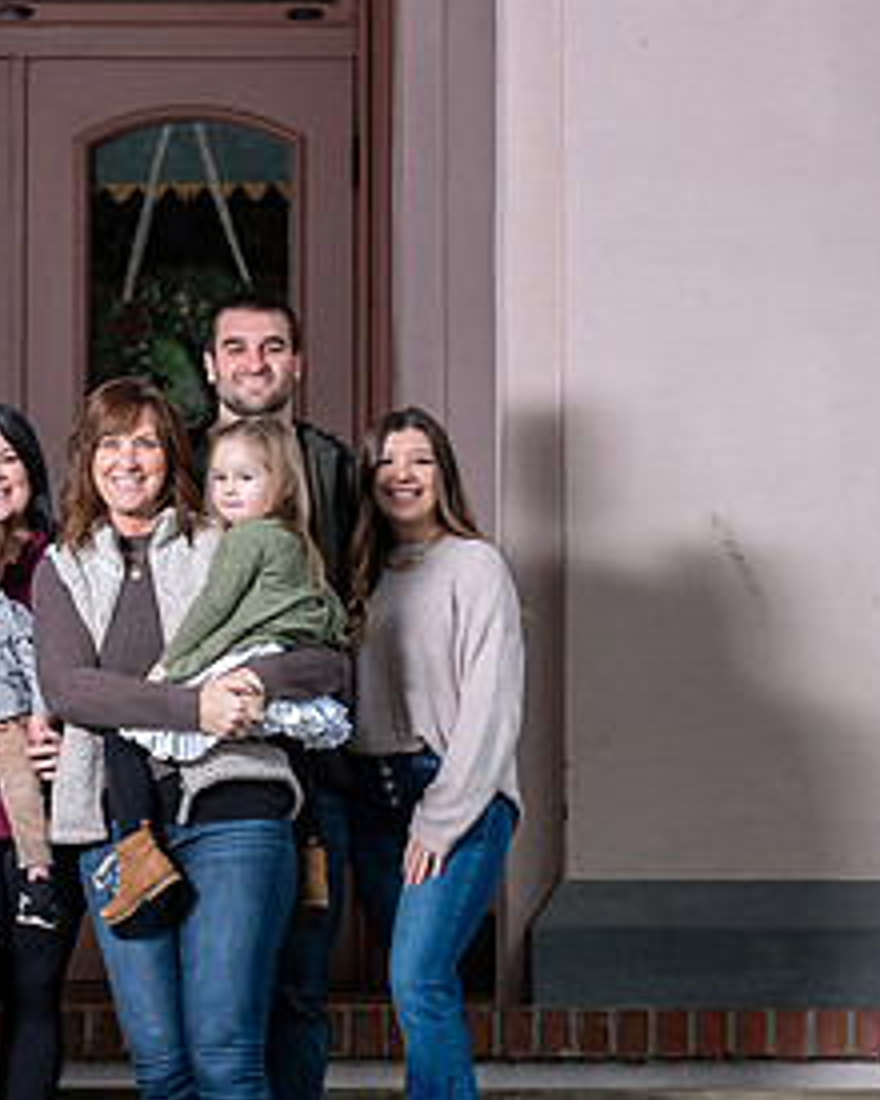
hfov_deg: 7.6
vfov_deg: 9.6
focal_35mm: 202
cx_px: 48
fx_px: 6576
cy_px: 666
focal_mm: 102
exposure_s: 1/125
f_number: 4
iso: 200
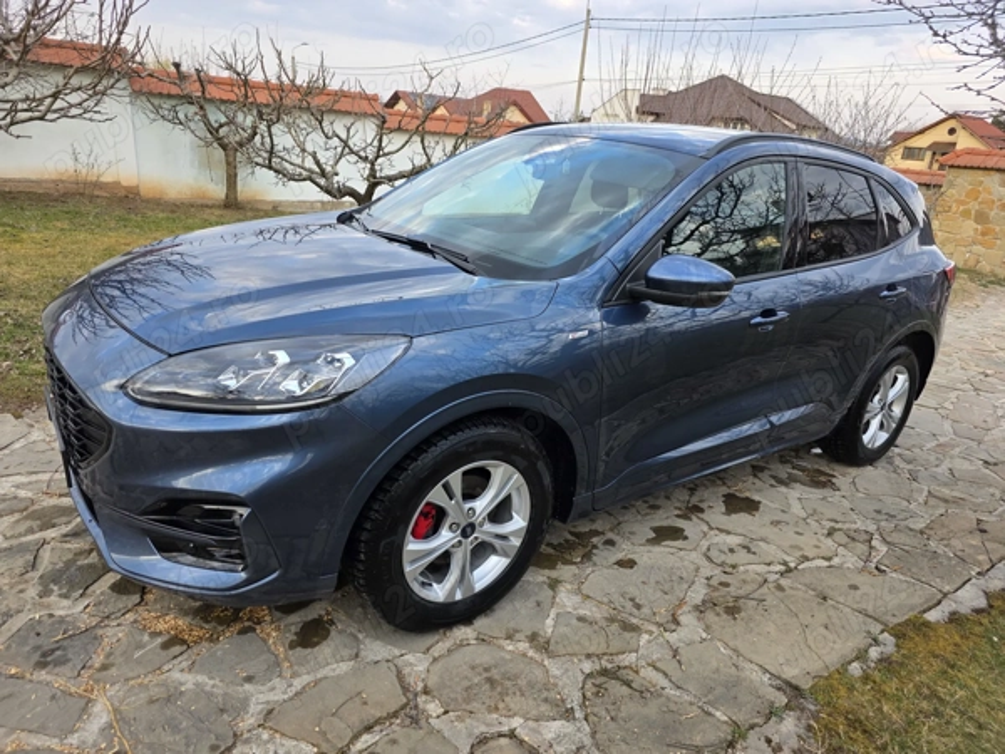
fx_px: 668
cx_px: 502
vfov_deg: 58.9
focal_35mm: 23
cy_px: 377
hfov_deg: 73.9
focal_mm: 6.3
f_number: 1.7
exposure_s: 1/180
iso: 40
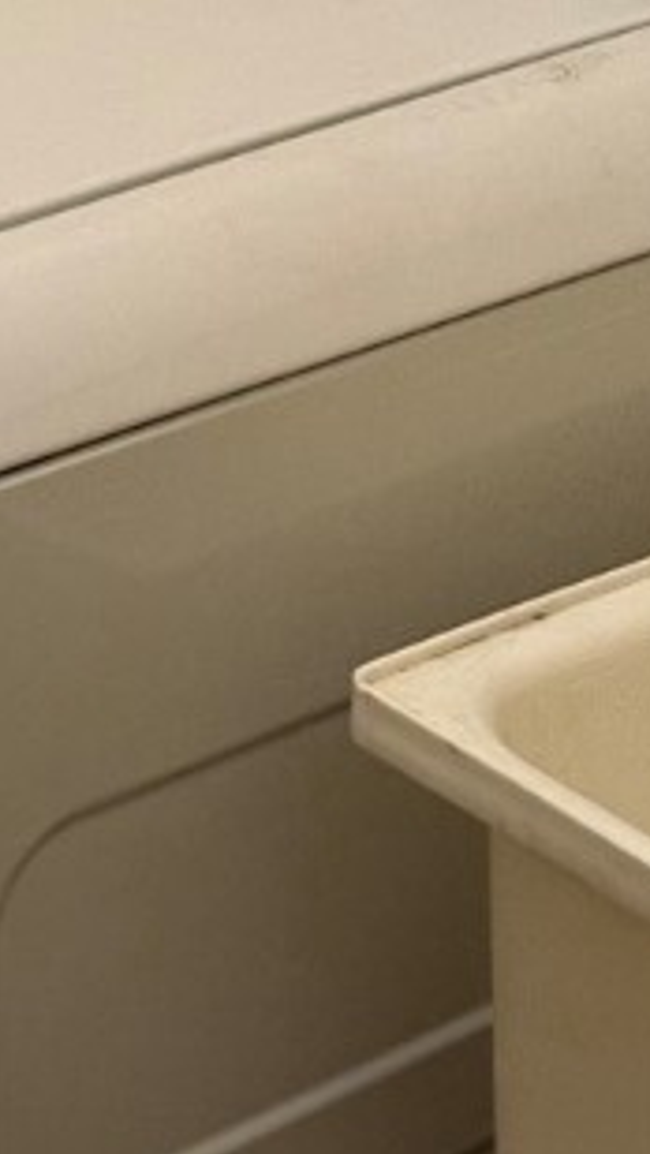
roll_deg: +0.3
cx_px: -134
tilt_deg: -17.0
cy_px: -123
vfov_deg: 16.0
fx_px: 3980
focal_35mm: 130
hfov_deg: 9.2
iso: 250
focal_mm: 6.76
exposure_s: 1/60
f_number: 1.78
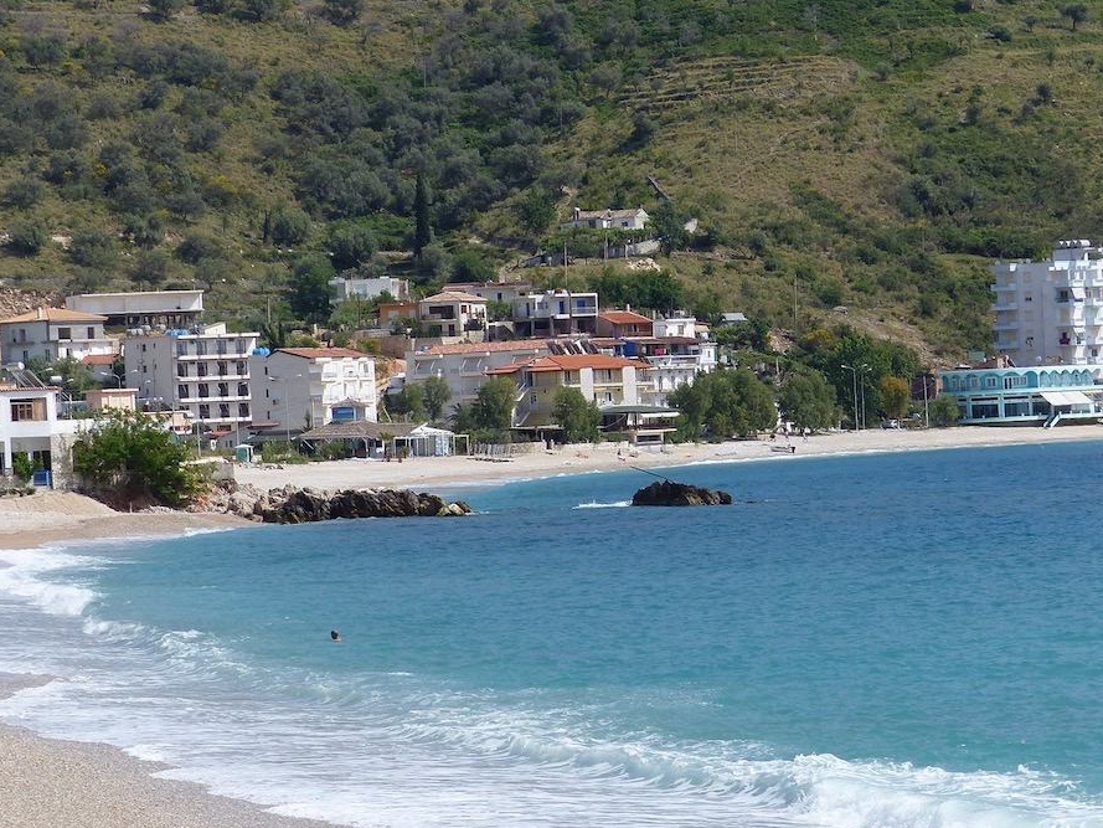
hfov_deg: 11.8
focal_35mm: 167
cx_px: 669
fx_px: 5322
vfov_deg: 8.9
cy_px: 446
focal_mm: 20.9
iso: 100
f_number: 4
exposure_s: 1/1300
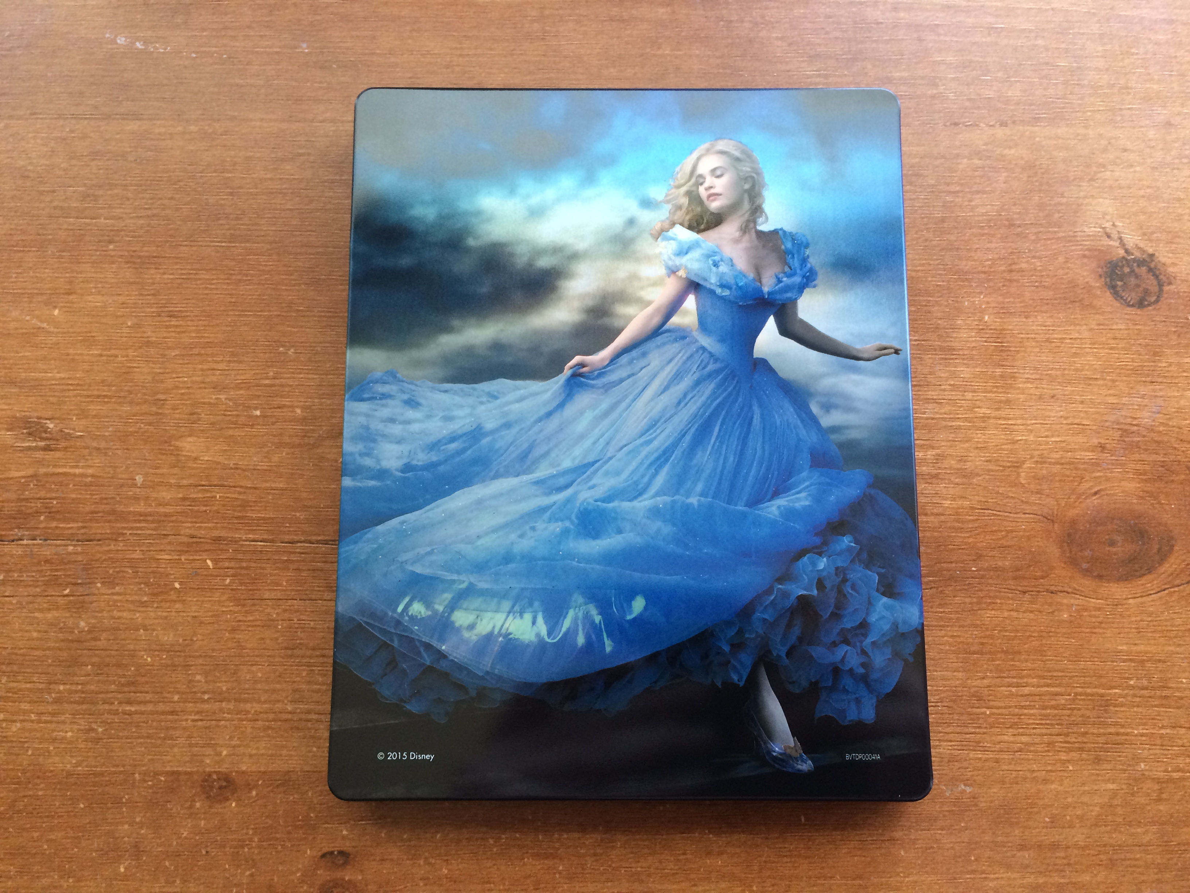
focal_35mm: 29
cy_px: 446
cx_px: 595
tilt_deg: -81.0
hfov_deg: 61.7
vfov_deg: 48.2
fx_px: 997
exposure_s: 1/30
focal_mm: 4.15
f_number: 2.2
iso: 125
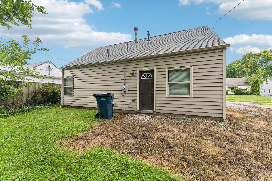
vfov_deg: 81.2
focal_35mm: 14
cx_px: 136
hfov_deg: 104.3
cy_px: 90
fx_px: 106
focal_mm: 14
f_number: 8
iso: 200
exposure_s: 1/125
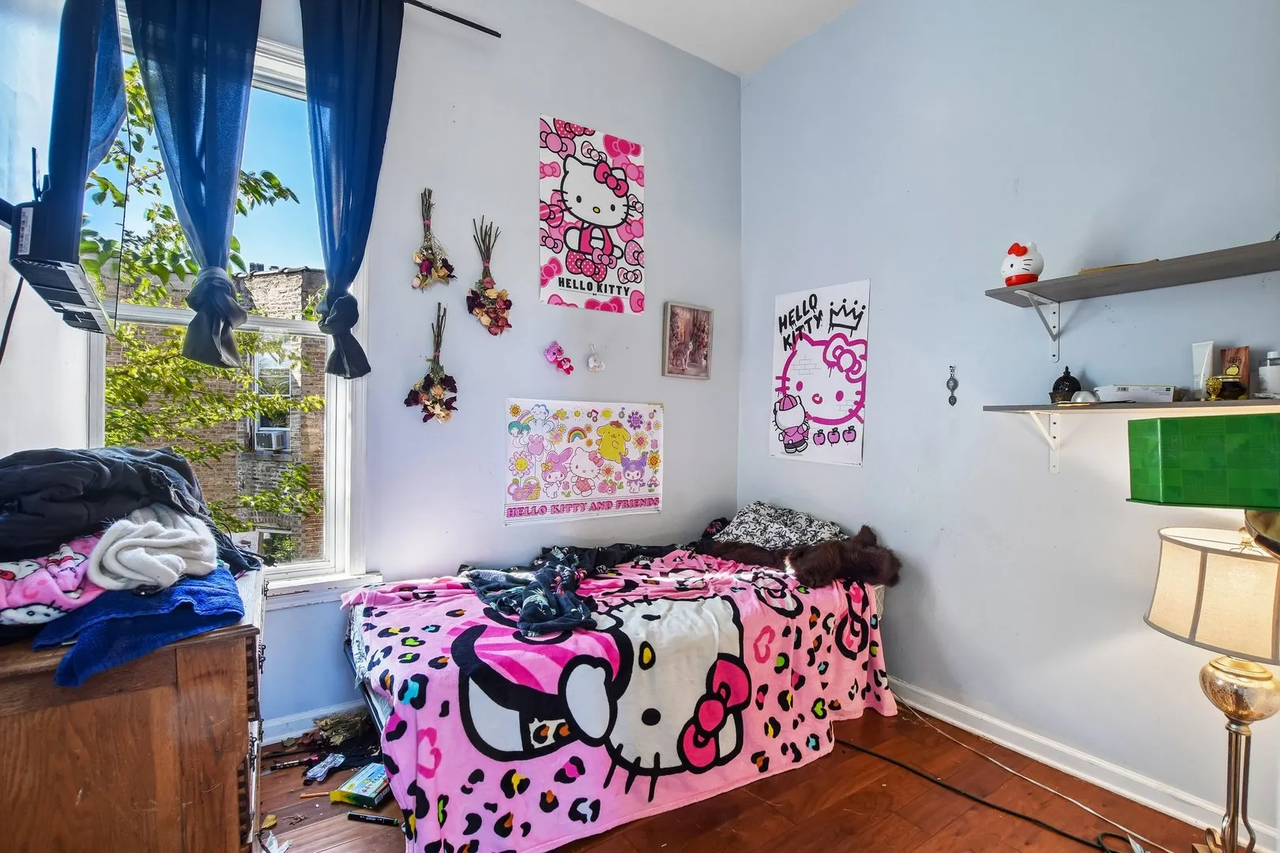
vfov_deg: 77.3
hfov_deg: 100.4
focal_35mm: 15
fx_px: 533
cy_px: 426
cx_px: 640
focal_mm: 10
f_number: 8
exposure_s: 1/25
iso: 400
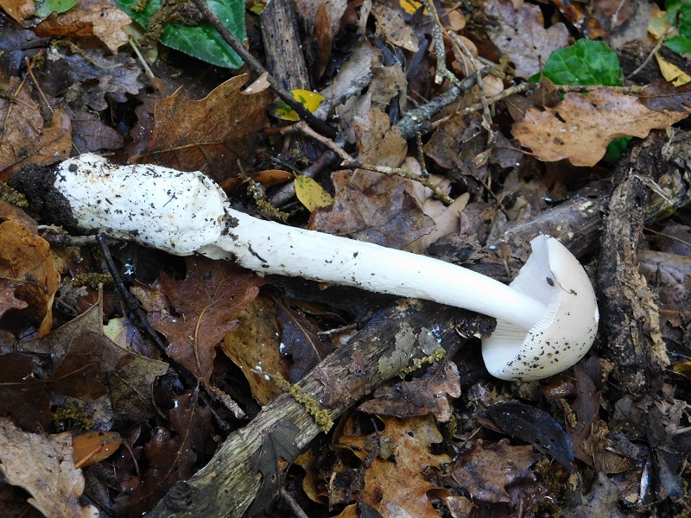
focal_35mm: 66
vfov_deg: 22.3
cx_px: 346
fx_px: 1317
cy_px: 259
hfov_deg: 29.4
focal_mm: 11.7
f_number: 4.2
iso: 400
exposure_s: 1/30
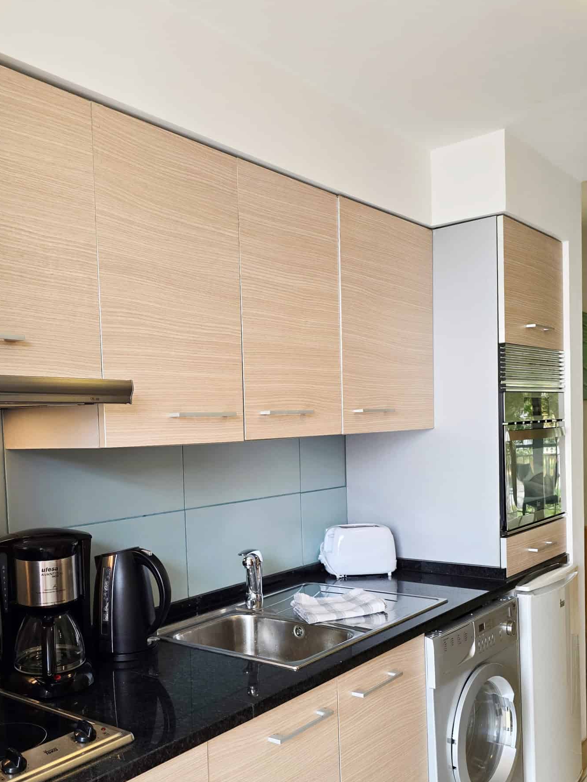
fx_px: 746
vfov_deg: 54.9
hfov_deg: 42.4
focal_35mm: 33
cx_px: 201
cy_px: 475
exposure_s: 1/100
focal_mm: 6.3
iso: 160
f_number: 1.7
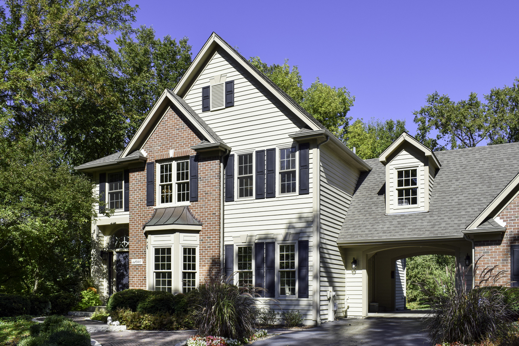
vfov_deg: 40.0
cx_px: 260
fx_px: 476
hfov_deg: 57.2
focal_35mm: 33
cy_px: 173
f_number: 9
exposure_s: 1/320
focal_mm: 22
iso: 200
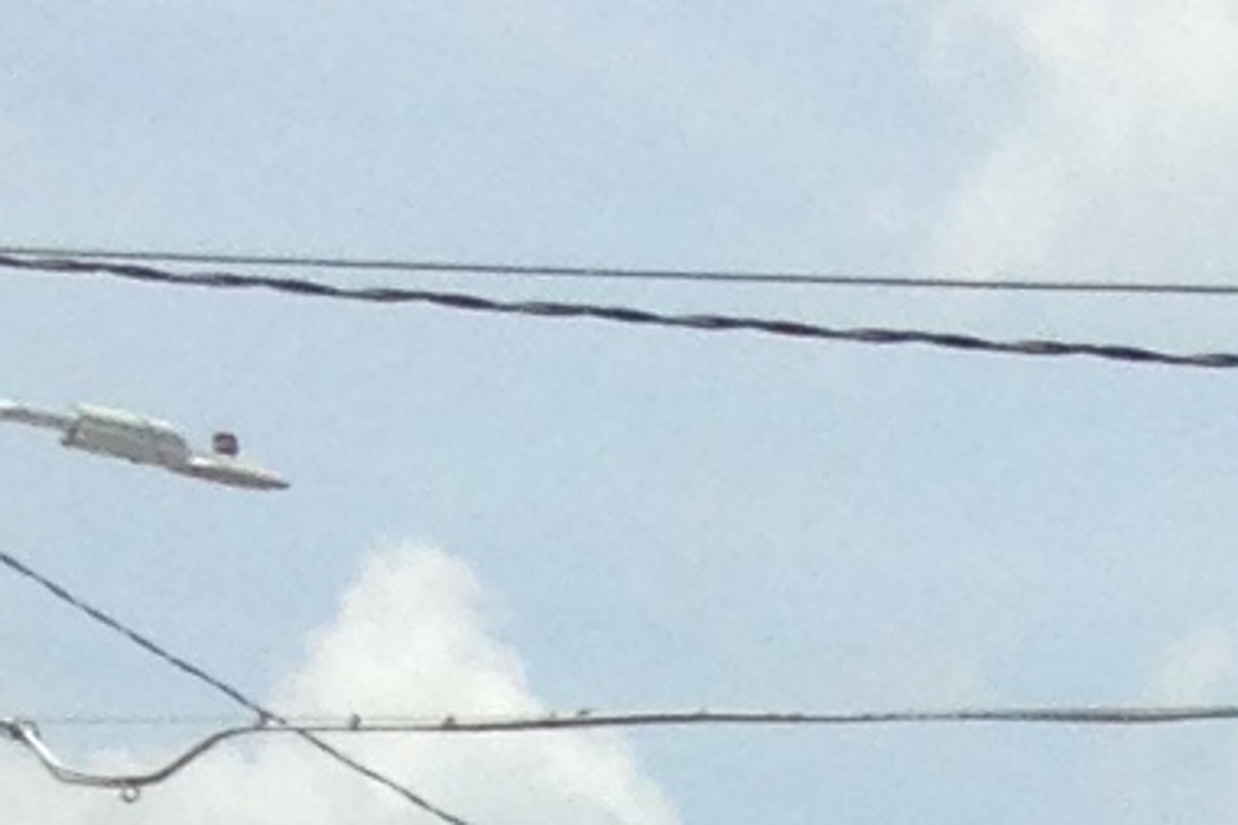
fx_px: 10110
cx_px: 3701
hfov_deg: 6.4
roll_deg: -2.0
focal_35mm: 294
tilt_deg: -12.9
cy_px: 5041
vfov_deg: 3.9
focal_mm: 4.12
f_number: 2.4
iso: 50
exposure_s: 1/1695
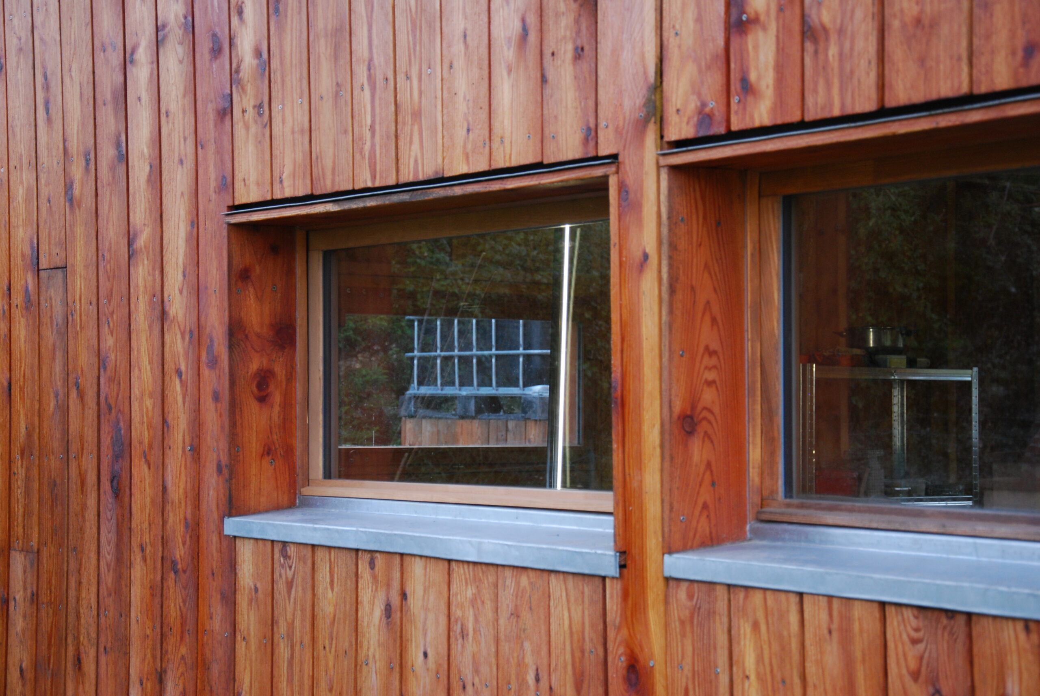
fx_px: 2169
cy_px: 348
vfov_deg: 18.2
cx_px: 520
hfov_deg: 27.0
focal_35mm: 75
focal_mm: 50
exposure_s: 1/50
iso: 400
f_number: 5
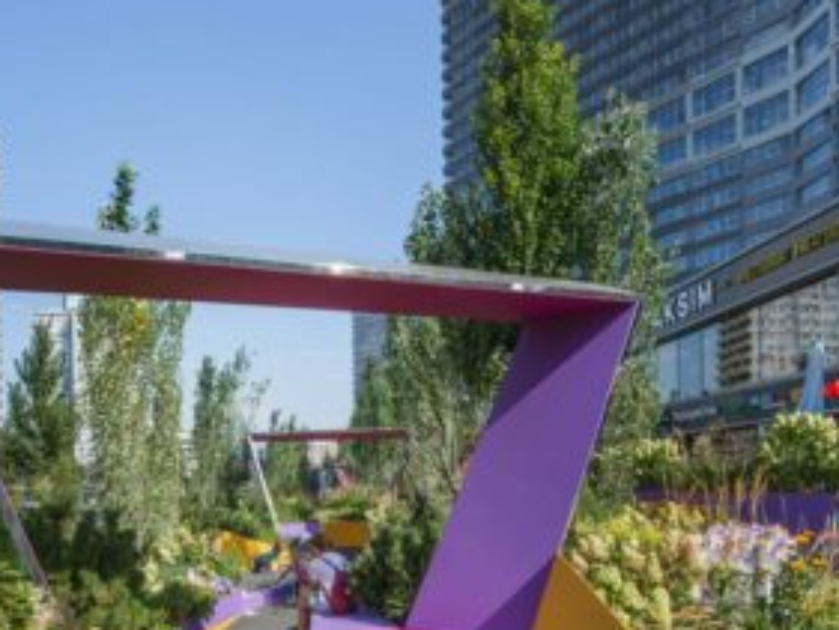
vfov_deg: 47.6
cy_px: 484
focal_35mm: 28
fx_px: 679
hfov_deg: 63.4
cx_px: 434
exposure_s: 1/125
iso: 200
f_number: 14
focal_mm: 14
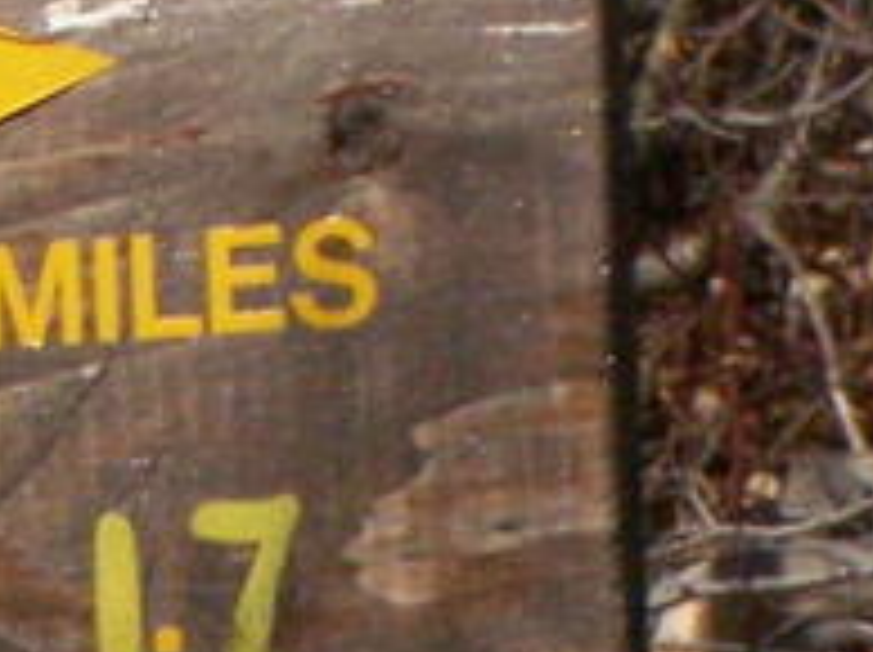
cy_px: 495
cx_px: -1314
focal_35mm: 734
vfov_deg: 2.0
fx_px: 18488
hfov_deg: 2.7
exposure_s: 1/640
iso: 400
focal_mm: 23.1
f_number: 6.3
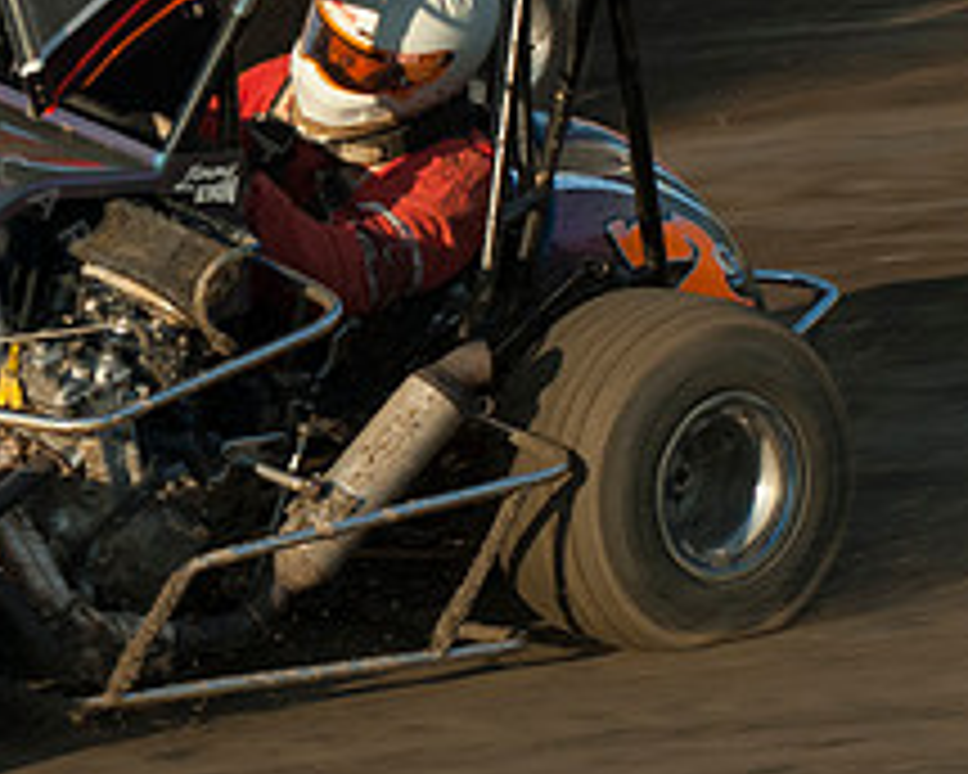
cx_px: -144
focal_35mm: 304
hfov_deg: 6.3
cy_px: -45
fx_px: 8709
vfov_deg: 5.1
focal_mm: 80
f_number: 8
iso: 400
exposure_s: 1/400
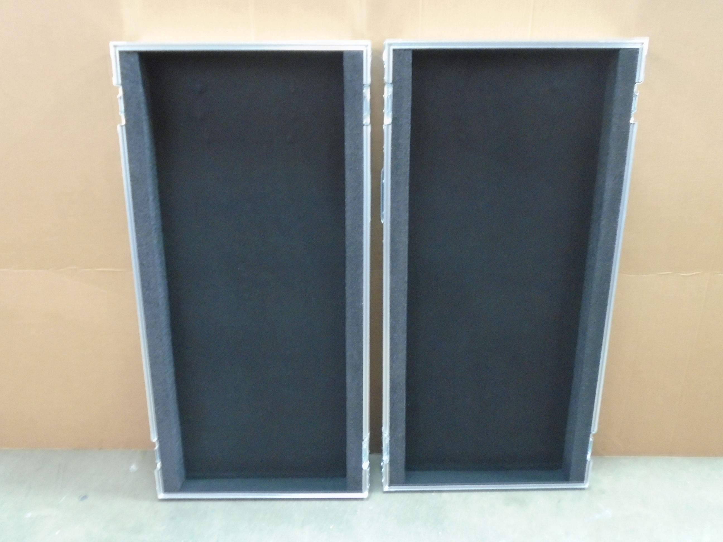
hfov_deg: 67.3
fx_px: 543
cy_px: 271
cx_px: 362
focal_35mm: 26
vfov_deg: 53.1
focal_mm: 4.6
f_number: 3.2
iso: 400
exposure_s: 1/4
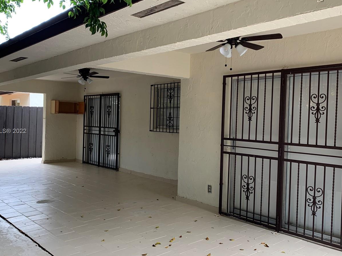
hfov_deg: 52.6
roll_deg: -0.6
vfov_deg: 40.7
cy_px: 132
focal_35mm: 35
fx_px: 346
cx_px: 165
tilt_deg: -2.7
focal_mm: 4.25
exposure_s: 1/121
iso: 40
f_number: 1.8
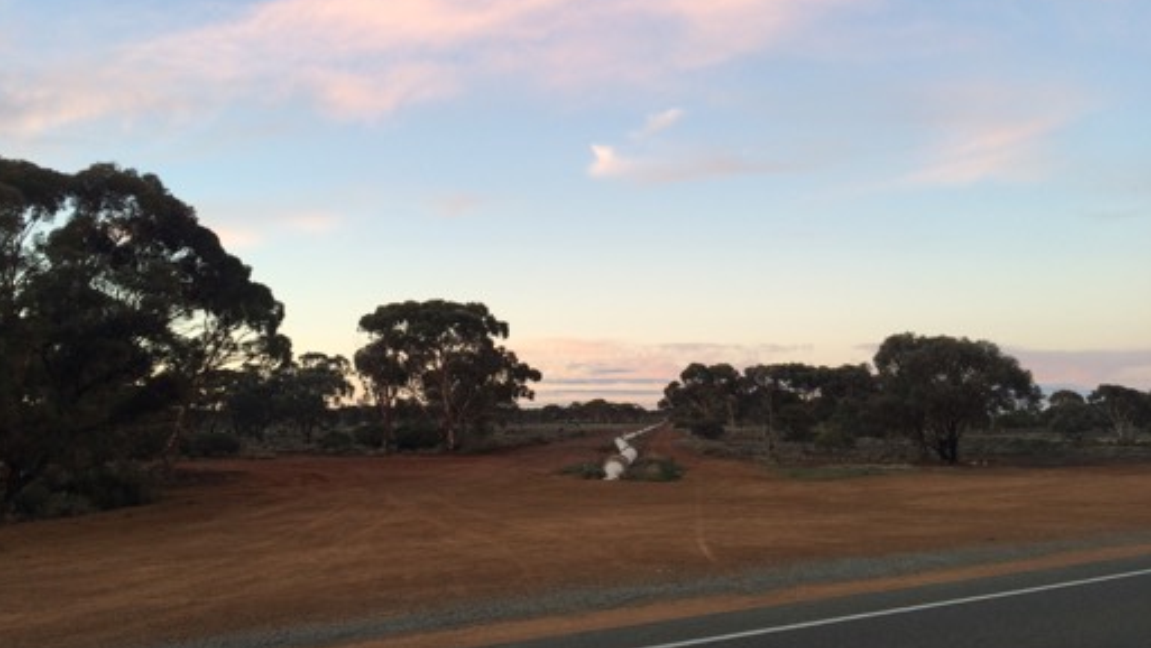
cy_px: 224
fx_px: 977
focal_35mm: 32
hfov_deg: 61.0
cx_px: 572
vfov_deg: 36.4
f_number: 2.2
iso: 32
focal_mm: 4.15
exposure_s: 1/60
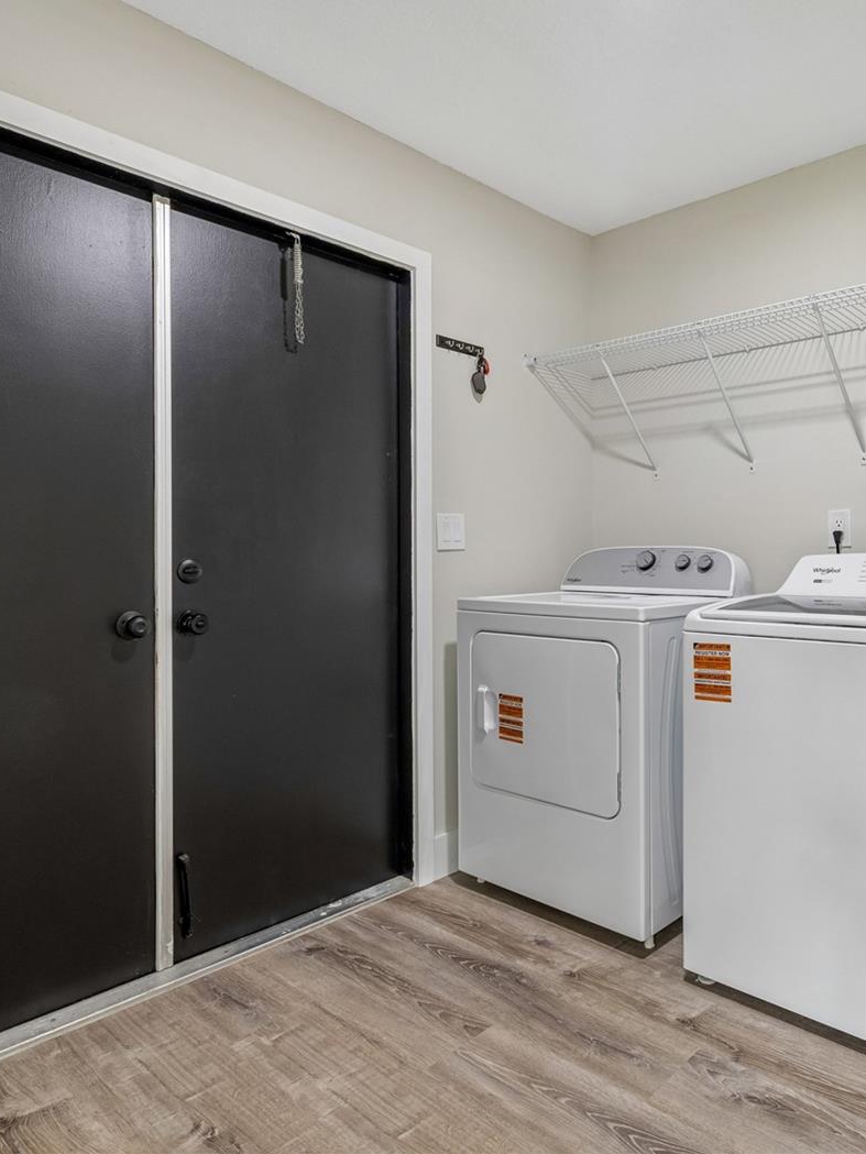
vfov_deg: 76.4
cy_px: 569
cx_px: 556
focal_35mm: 22
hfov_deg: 60.1
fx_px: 734
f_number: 7.1
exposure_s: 1/1.67
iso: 100
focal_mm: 10
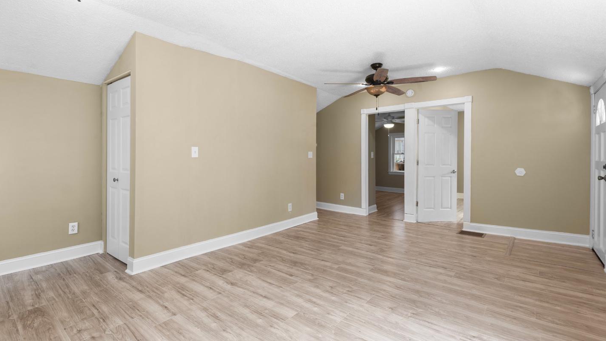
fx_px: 273
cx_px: 299
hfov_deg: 95.9
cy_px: 163
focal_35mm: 17
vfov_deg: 63.9
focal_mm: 16
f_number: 8
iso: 200
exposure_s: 1/6
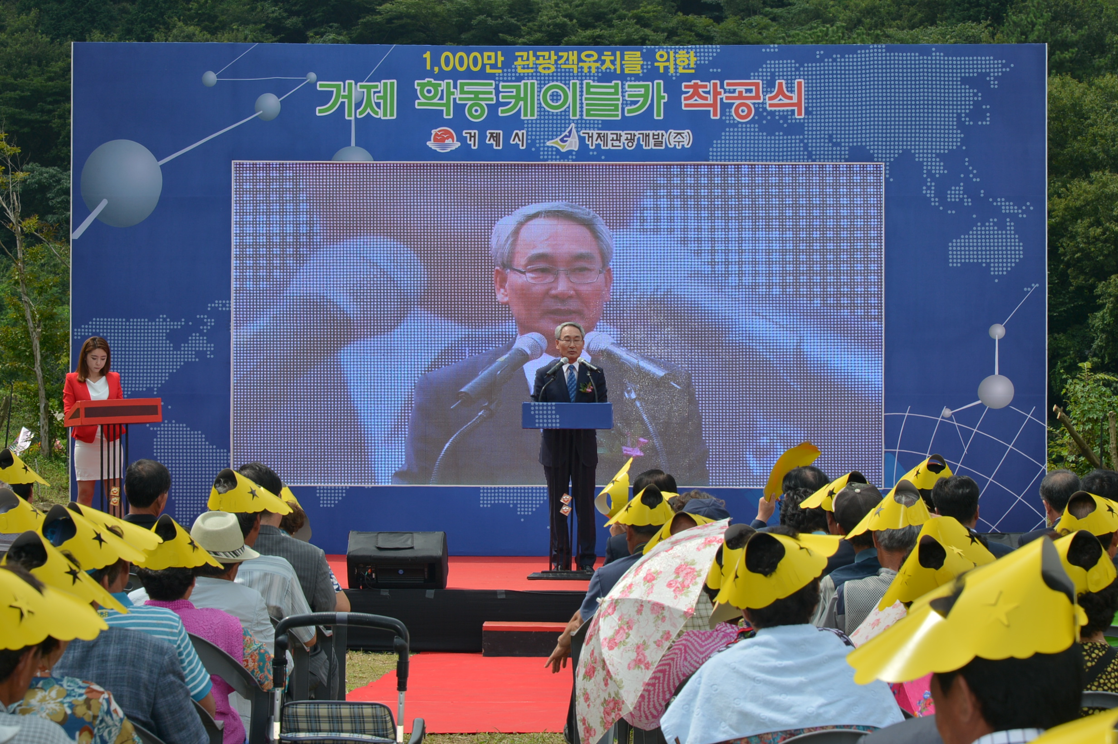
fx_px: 3259
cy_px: 372
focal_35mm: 105
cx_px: 559
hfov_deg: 19.5
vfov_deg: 13.0
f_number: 16
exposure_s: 1/250
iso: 100
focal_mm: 105
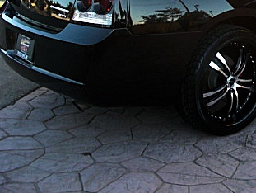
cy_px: 10
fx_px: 548
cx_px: 244
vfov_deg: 19.5
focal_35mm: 74
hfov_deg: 25.3
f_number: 2.8
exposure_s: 1/100
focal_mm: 6.3
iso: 100
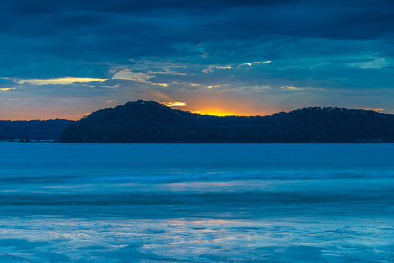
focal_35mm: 99
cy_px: 132
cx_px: 197
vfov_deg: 13.9
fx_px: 1082
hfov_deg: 20.6
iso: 31
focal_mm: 98
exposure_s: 2.5
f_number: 11
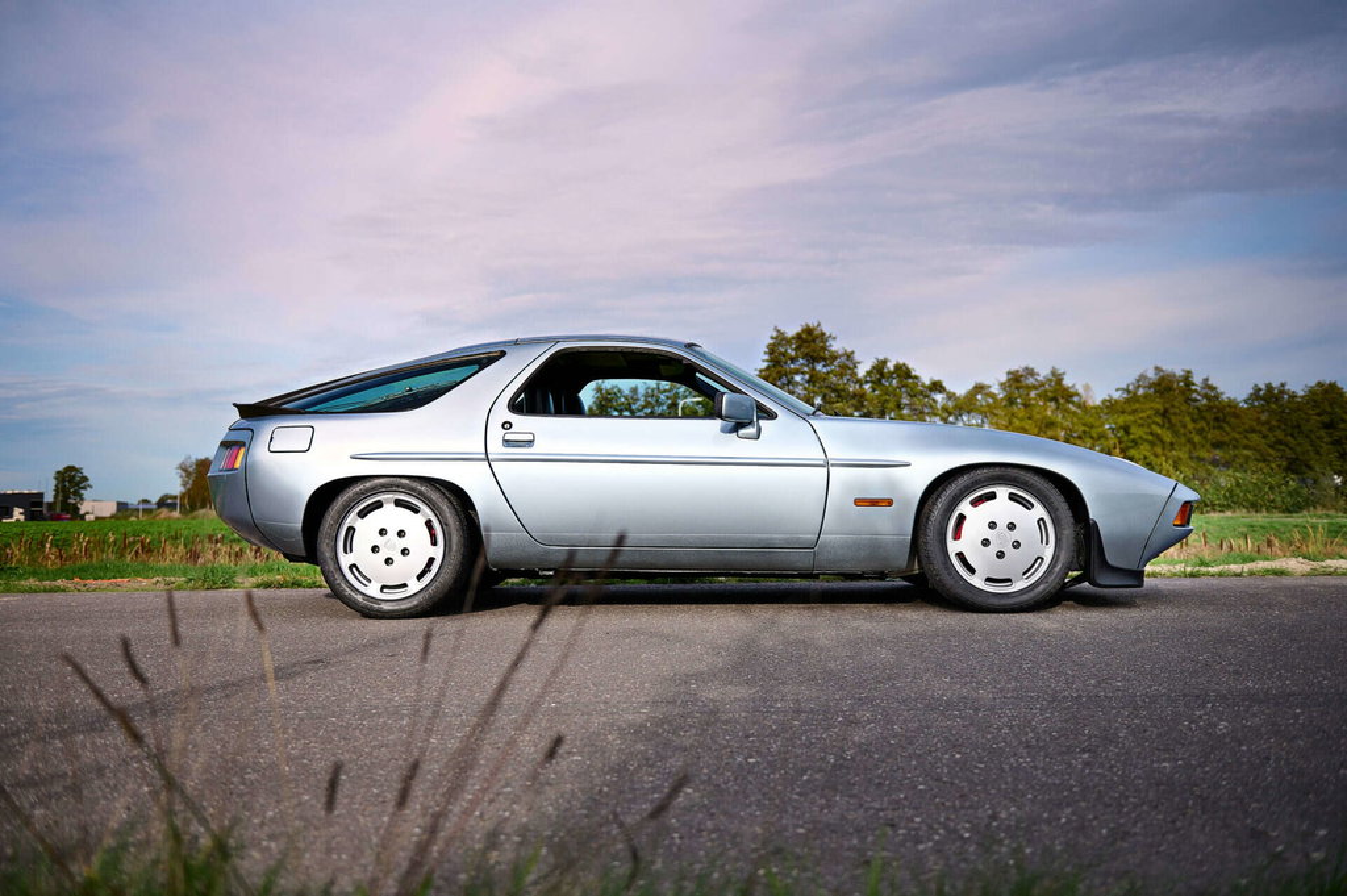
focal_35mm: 34
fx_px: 1271
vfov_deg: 38.8
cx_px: 674
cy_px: 448
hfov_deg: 55.8
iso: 320
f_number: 2.8
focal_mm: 34
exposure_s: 1/5000
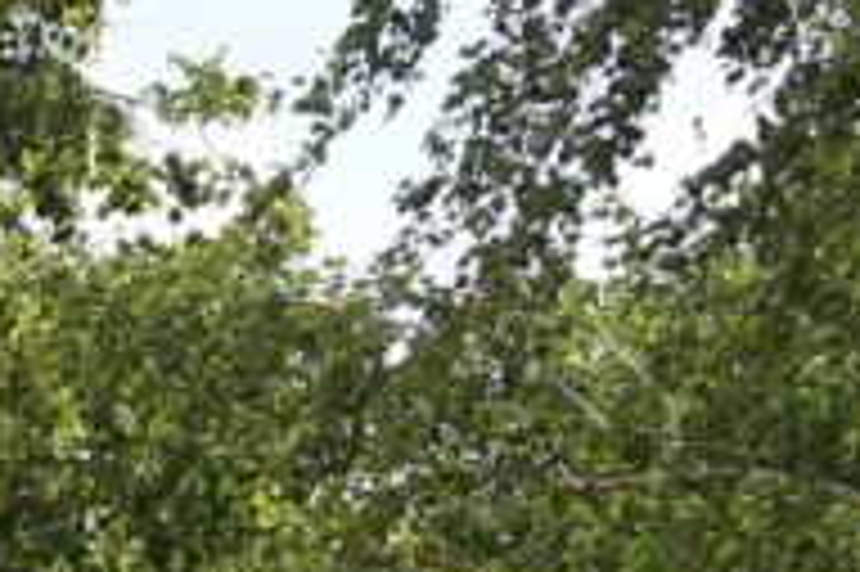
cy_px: 1182
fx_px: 3604
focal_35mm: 151
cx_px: -1418
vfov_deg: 8.5
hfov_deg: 10.8
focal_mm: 24
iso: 200
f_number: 4.5
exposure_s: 1/1000
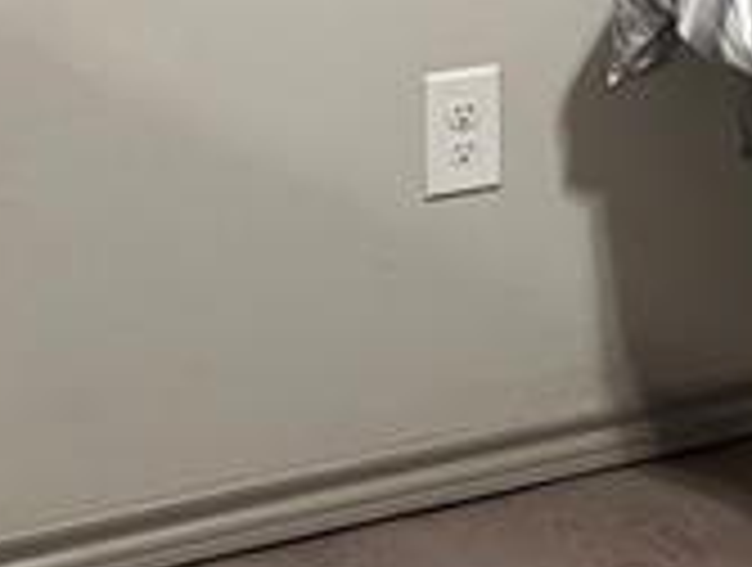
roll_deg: +1.3
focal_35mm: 159
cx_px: 1369
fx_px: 3462
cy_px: -729
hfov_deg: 11.5
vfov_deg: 8.6
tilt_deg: +1.3
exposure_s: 1/60
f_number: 1.6
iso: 320
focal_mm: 5.96
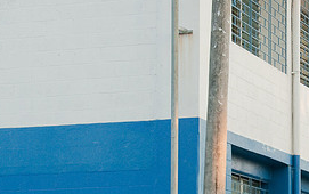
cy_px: 167
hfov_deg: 16.6
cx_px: 277
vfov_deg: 10.5
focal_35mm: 124
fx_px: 1045
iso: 800
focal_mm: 38
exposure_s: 1/160
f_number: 7.1
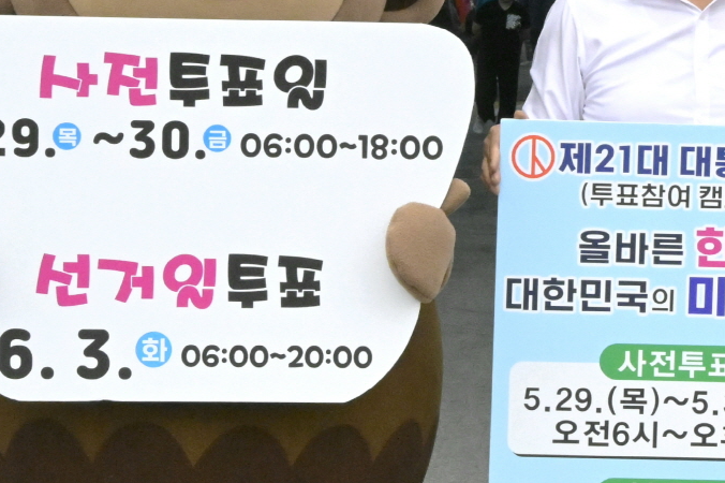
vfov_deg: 9.2
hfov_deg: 13.7
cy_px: 230
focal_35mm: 149
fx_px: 2999
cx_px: 621
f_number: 14
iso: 6400
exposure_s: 1/833
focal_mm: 45
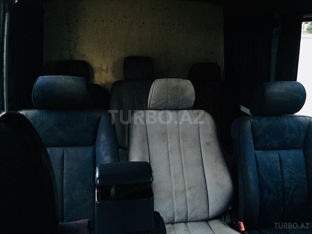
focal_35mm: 29
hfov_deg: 61.7
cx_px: 156
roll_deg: -0.5
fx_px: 261
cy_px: 117
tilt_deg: -20.9
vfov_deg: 48.2
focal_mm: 4.15
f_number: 2.2
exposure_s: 1/17
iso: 500
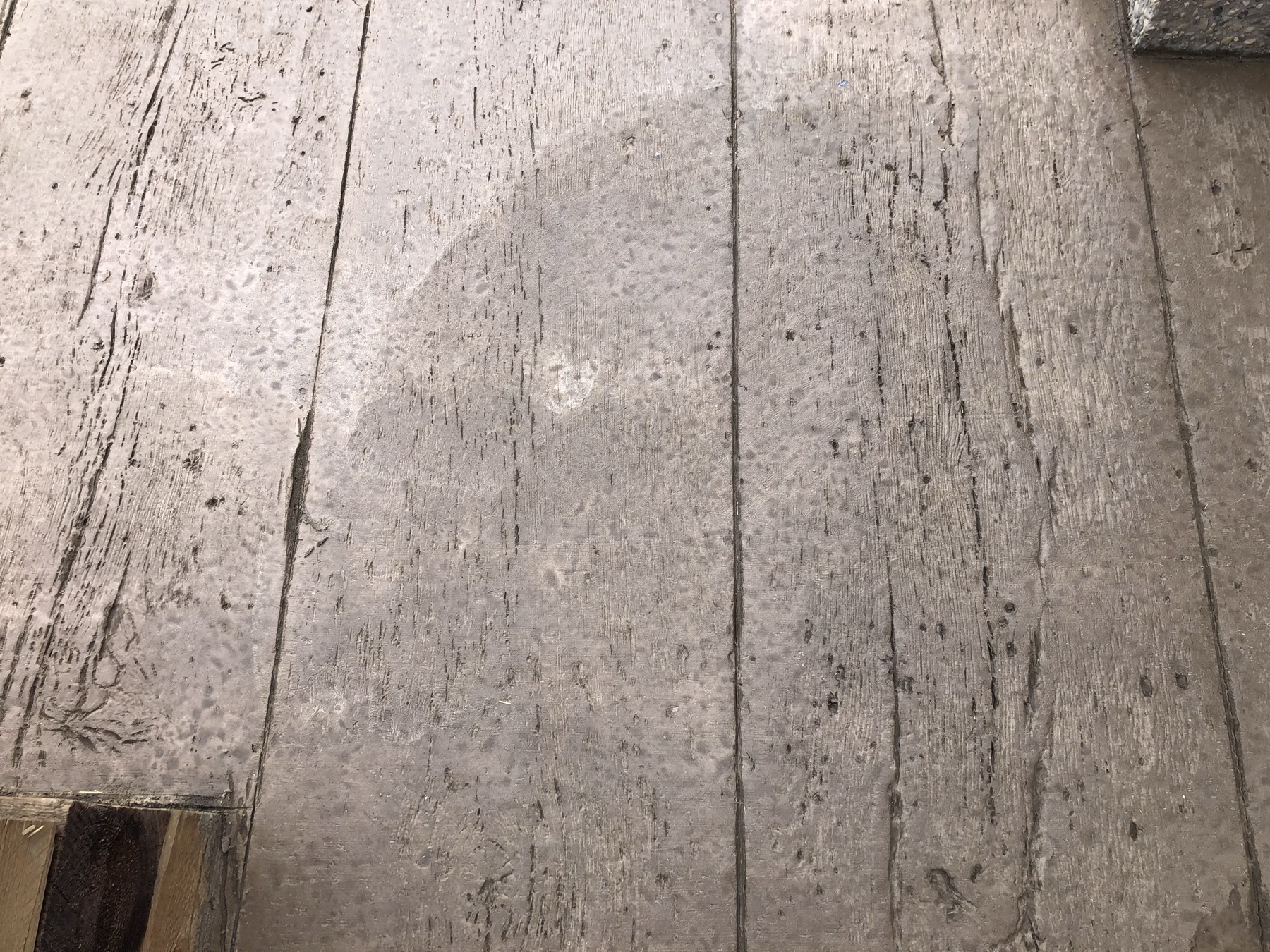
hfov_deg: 63.4
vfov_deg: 49.7
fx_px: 1027
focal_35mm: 28
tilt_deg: -68.8
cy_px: 476
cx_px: 635
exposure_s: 1/397
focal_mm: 3.99
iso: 20
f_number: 1.8
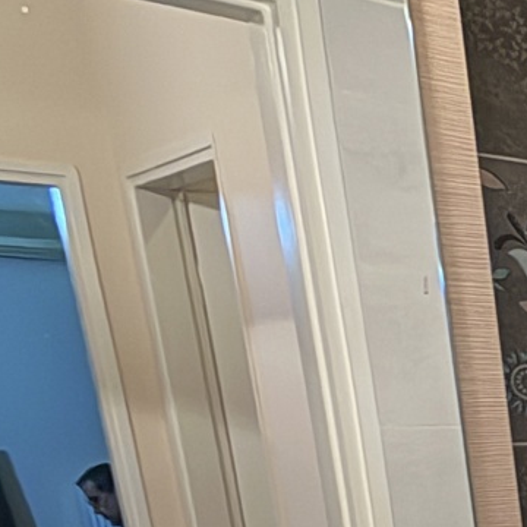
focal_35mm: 66
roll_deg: +0.2
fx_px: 1137
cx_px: 1050
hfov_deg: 18.0
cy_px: 703
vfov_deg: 22.9
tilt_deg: -15.4
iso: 500
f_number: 2.2
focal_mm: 2.22
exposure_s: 1/33
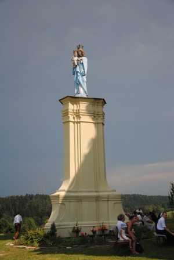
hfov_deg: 32.0
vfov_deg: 46.3
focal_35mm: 42
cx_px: 87
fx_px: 304
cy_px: 130
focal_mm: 28
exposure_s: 1/1000
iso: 100
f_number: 4
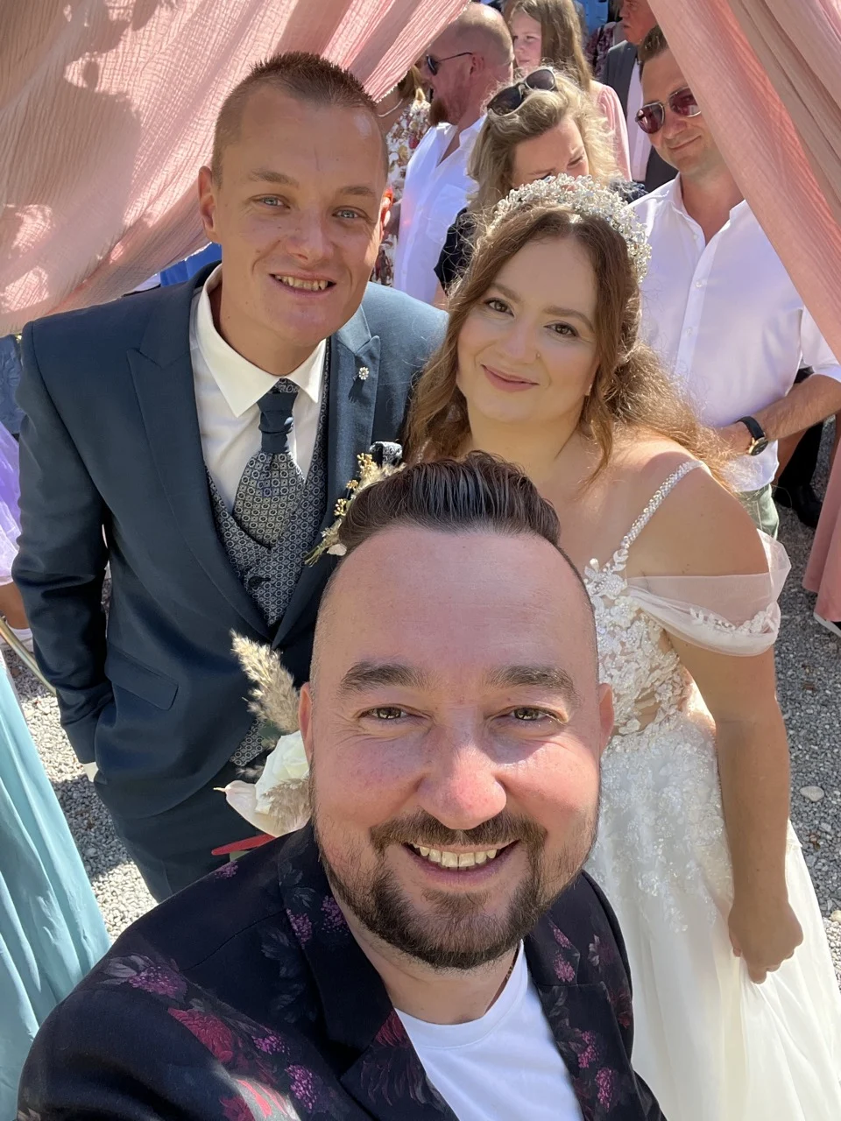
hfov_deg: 46.8
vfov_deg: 60.0
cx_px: 420
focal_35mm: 30
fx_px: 972
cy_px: 560
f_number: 2.2
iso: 32
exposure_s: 1/403
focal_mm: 2.71
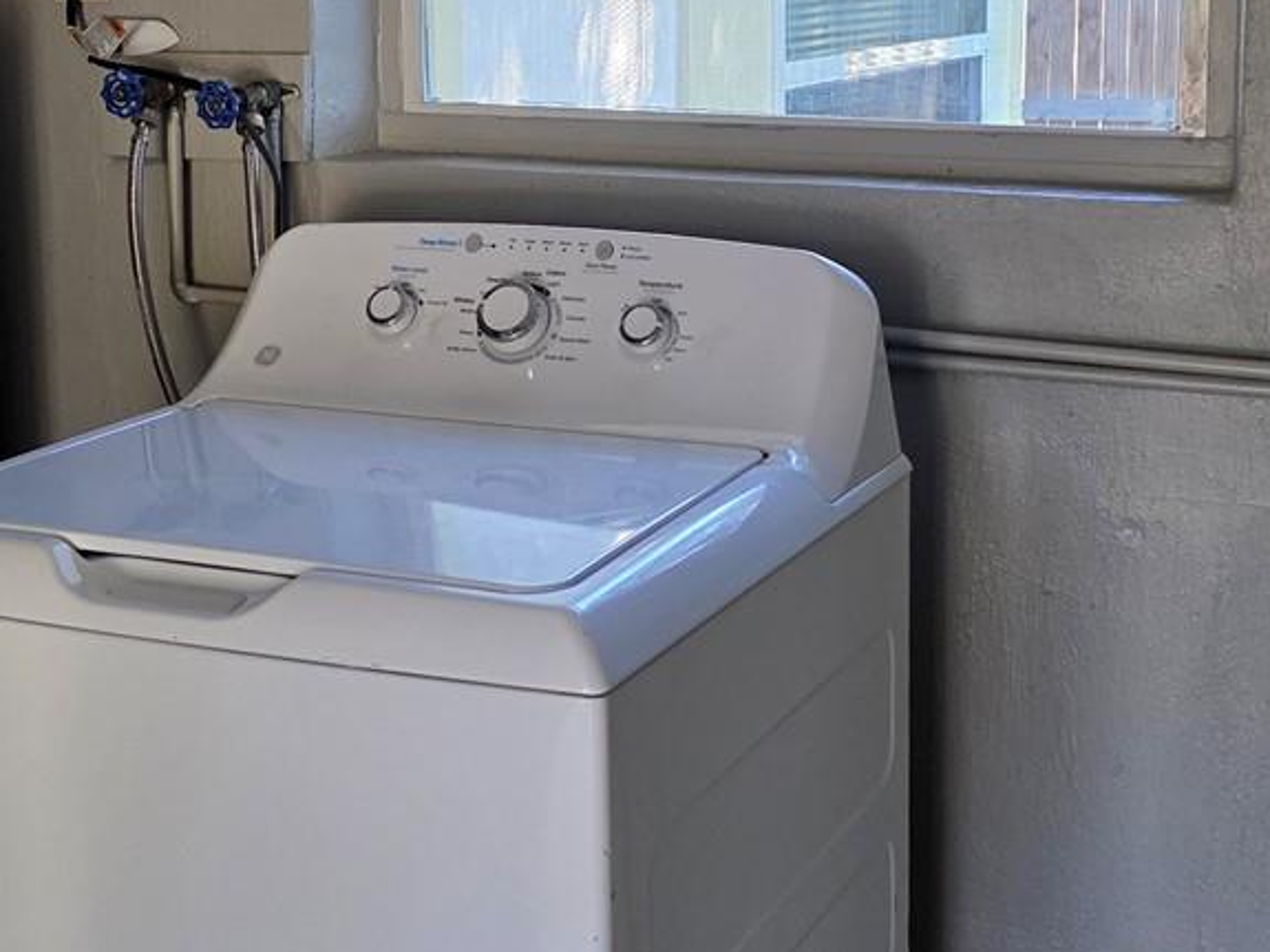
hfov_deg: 30.2
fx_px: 2348
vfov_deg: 22.7
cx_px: 512
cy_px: 241
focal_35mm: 64
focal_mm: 6.3
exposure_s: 1/180
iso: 125
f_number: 1.7
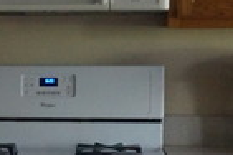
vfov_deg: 8.4
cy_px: 171
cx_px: -117
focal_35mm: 163
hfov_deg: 12.0
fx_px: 1055
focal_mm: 24
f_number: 4
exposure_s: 1/80
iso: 3200
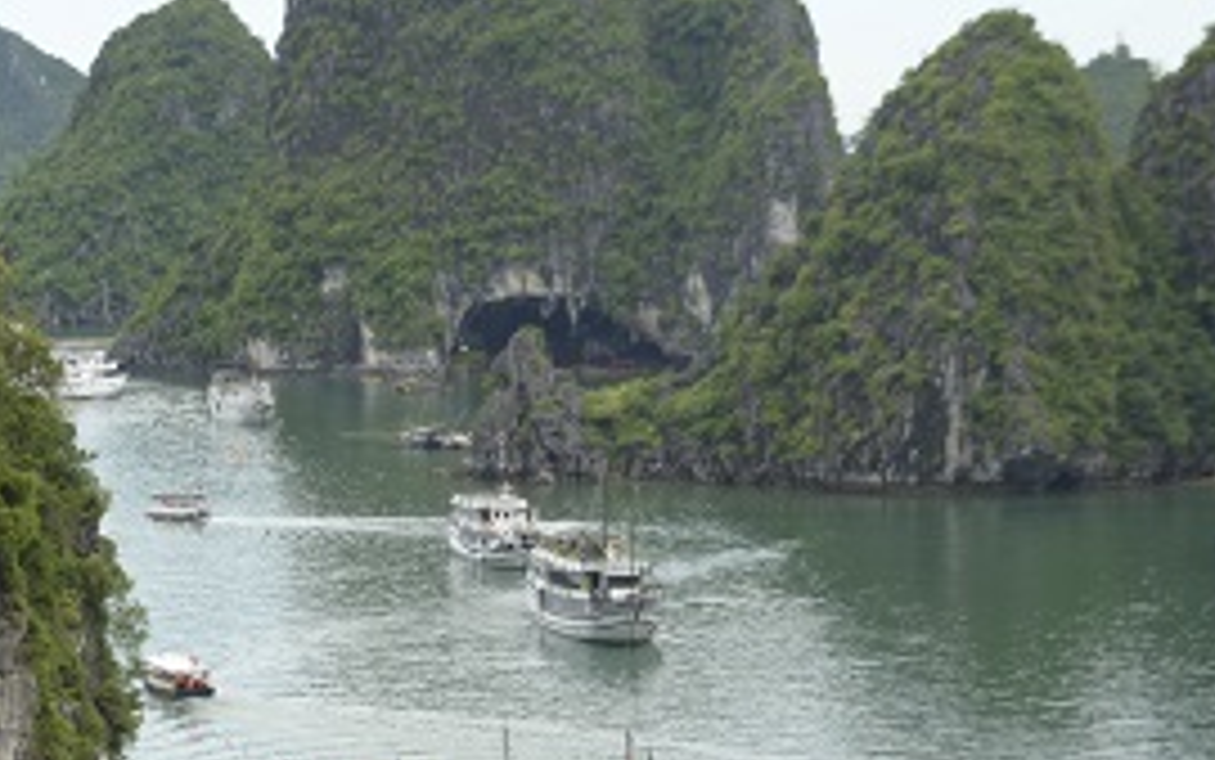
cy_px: 677
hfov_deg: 14.8
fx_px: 4671
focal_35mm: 141
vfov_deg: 9.3
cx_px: 461
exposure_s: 1/400
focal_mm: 65
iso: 200
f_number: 22
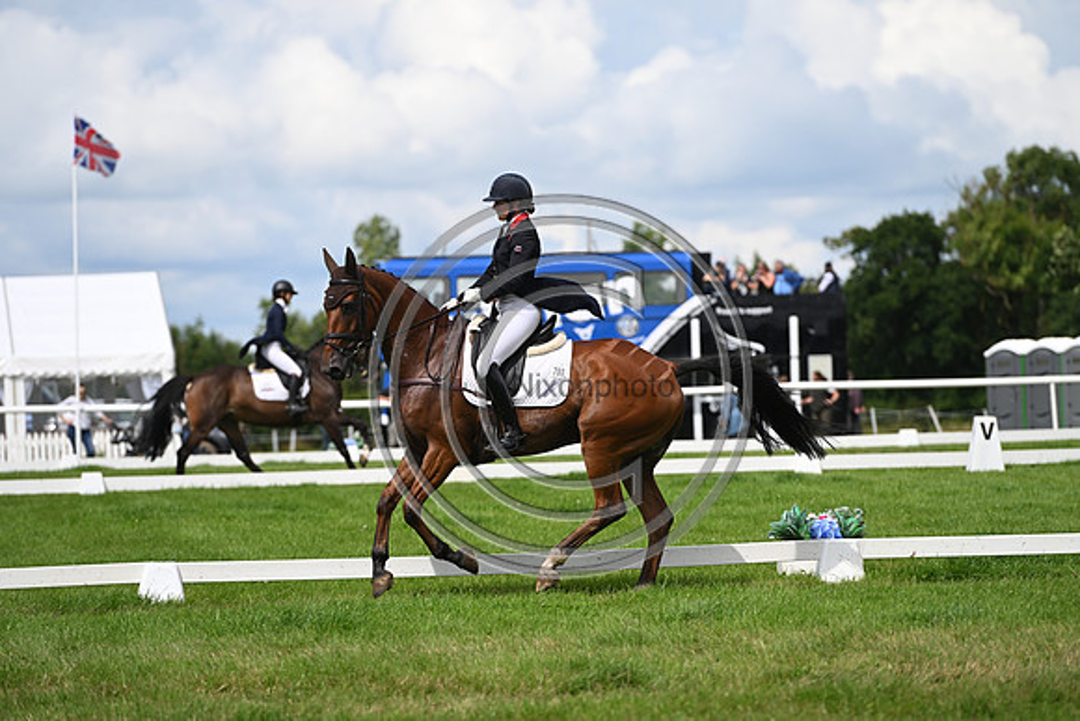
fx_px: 6001
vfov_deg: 6.9
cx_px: 540
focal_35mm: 200
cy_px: 360
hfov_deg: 10.3
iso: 125
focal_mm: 200
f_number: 4.5
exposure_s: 1/1250
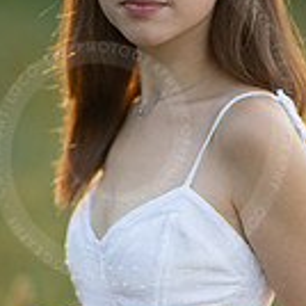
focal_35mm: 242
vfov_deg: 7.2
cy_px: 192
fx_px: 2420
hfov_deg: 7.2
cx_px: 137
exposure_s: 1/1600
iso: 160
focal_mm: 85
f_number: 1.2
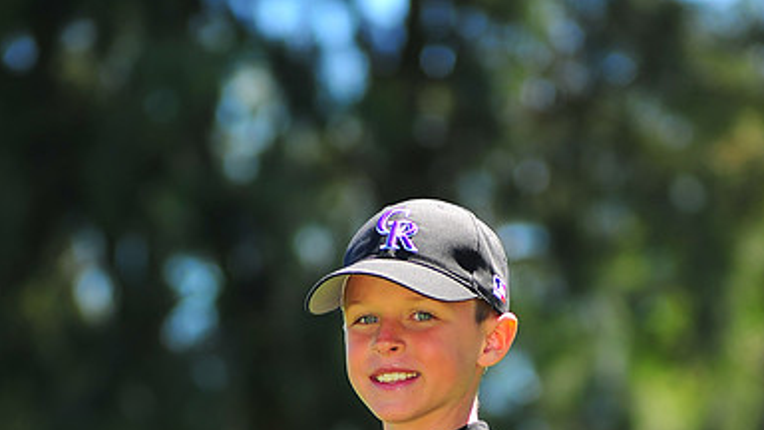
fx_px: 5774
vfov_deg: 4.2
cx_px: 382
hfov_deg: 7.6
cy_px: 571
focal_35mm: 285
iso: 200
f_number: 5
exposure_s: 1/500
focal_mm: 180
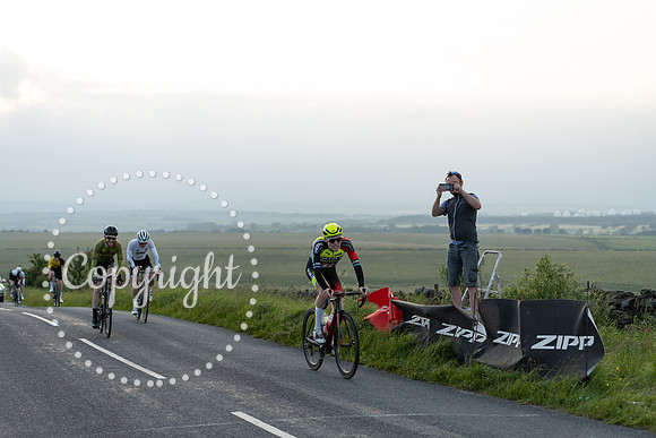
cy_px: 219
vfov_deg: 19.5
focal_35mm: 70
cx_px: 328
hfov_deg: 28.8
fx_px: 1276
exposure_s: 1/1250
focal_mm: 70
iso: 400
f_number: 3.2
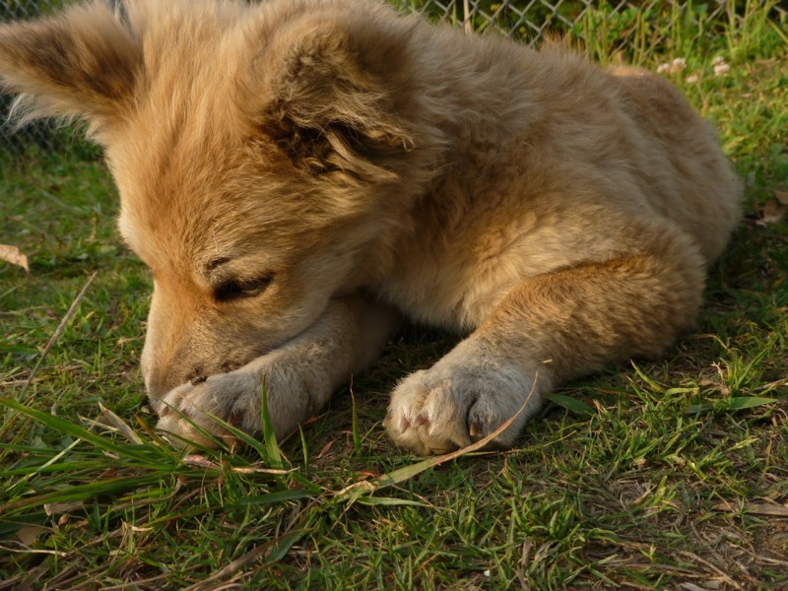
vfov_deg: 41.8
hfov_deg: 54.0
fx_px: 774
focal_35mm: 34
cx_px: 394
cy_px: 296
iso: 80
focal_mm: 6
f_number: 3.7
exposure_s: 1/125
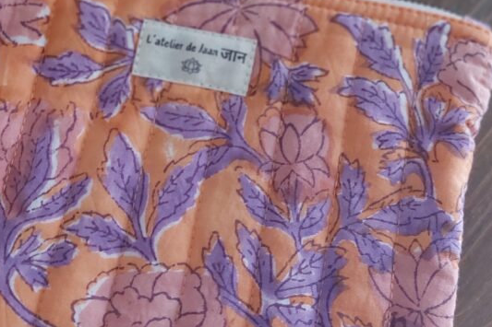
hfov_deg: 40.7
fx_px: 656
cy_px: 92
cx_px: 170
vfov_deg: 27.8
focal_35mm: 48
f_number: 1.8
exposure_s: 1/24
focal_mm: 5.23
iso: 320
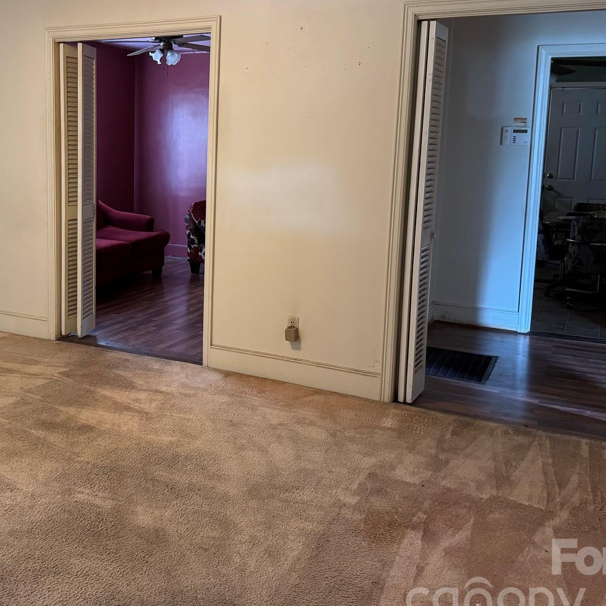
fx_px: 733
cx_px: 188
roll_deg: -1.4
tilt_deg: -9.0
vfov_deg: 44.7
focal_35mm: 37
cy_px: 244
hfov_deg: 44.1
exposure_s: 1/40
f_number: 1.78
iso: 640
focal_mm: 6.76
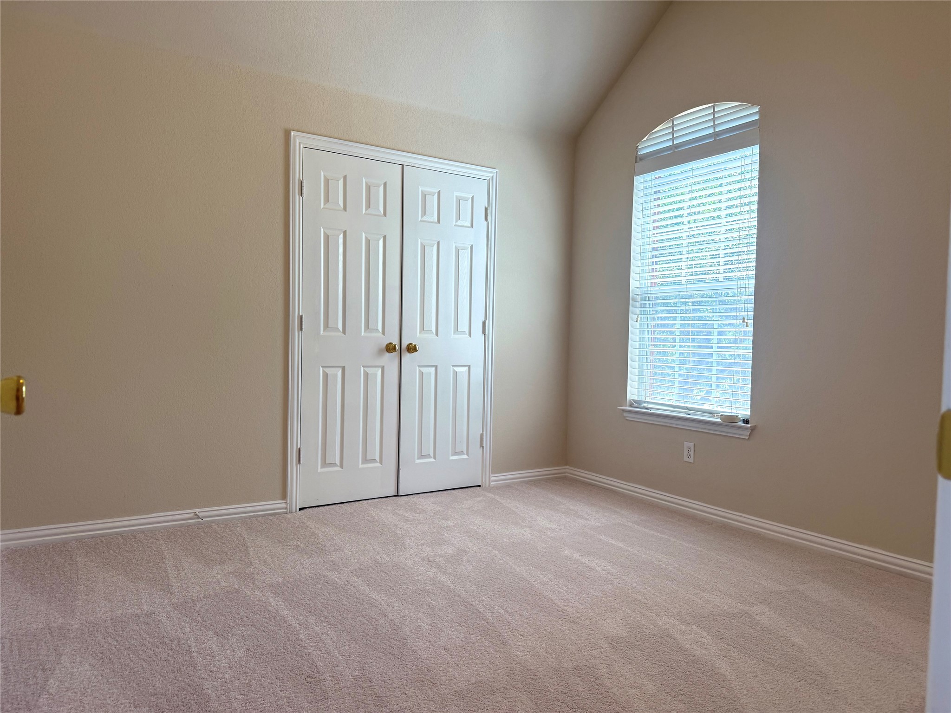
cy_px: 356
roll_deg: -0.8
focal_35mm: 24
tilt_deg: -2.2
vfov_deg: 56.8
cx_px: 476
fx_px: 659
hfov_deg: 71.6
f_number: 1.78
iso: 125
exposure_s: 1/234
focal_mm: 6.76
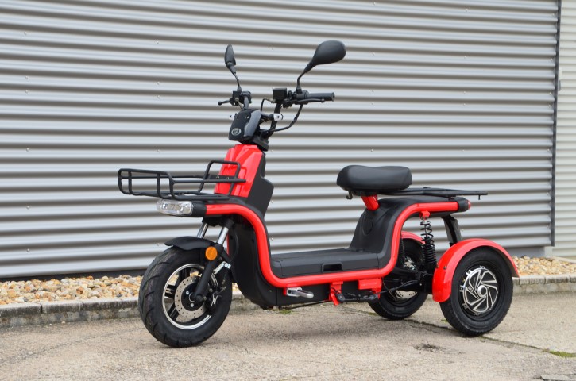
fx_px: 1197
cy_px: 190
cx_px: 288
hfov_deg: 27.0
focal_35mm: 75
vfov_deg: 18.1
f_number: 10
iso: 400
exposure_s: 1/60
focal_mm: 50
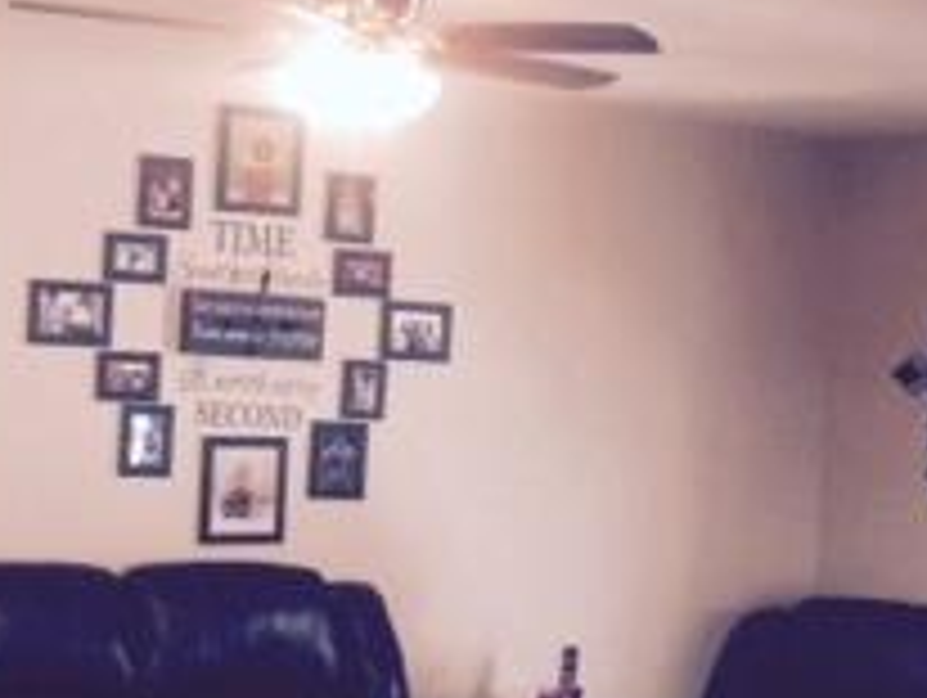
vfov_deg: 16.4
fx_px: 2413
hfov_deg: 21.2
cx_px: 873
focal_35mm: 90
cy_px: 306
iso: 200
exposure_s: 1/30
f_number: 2.2
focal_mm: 4.15
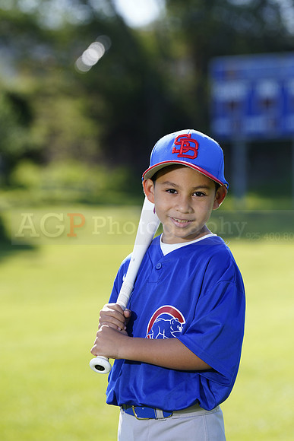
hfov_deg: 6.9
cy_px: 220
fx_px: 2448
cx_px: 147
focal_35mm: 200
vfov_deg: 10.3
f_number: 5
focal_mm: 200
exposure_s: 1/250
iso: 100
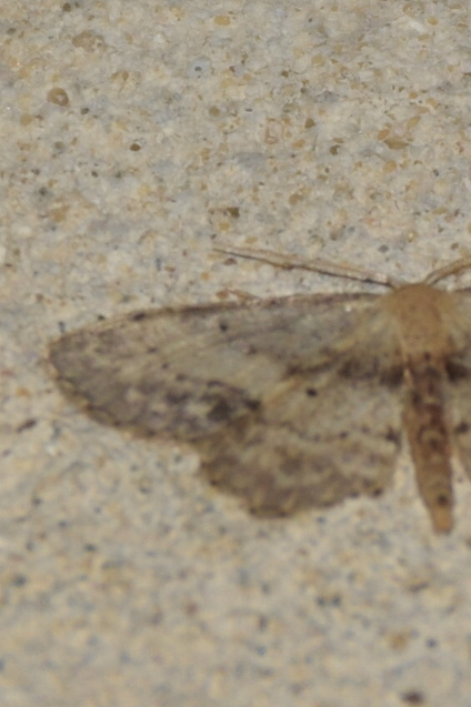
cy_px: 354
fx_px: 6208
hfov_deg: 4.3
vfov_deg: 6.5
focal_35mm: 316
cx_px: 433
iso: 100
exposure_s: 1/60
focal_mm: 140
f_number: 6.3
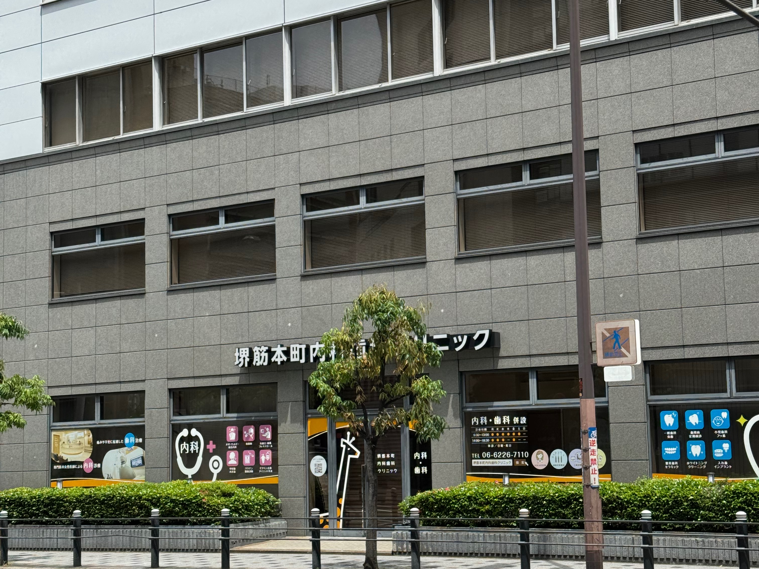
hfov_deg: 39.7
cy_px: 284
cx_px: 380
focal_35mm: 48
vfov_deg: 30.3
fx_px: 1052
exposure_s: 1/2611
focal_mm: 6.76
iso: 64
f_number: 1.78
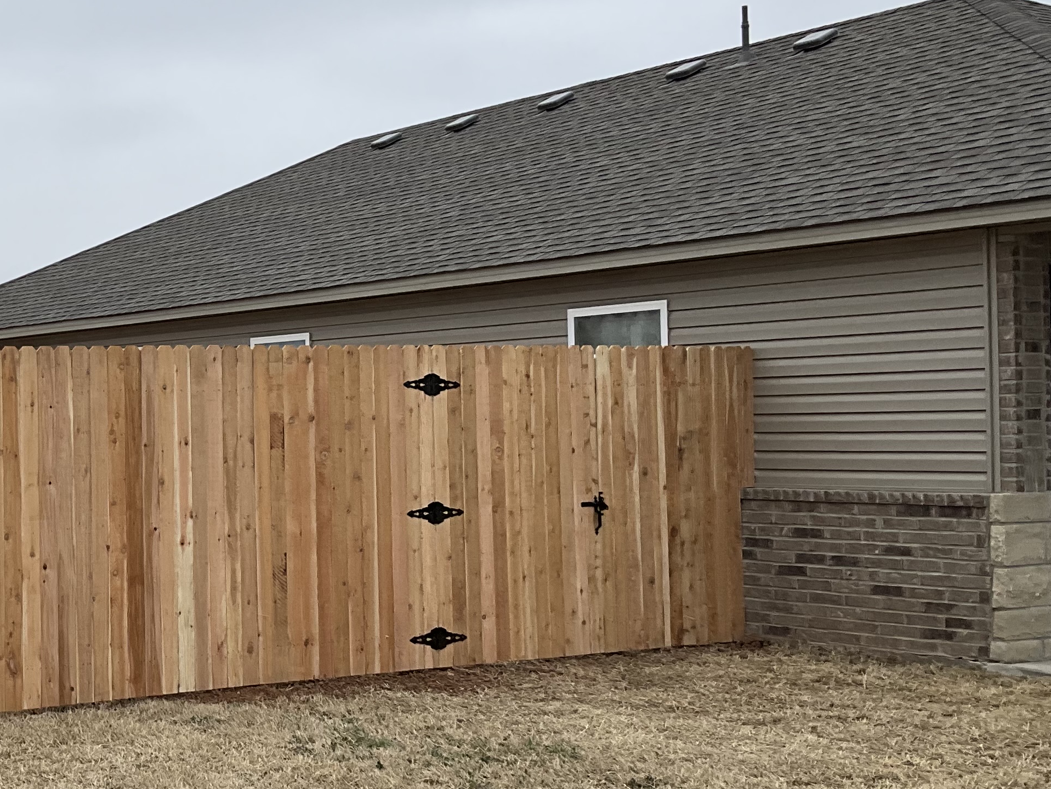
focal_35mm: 61
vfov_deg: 24.0
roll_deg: +0.4
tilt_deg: -0.3
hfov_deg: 29.7
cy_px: 407
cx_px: 16
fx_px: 1852
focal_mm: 3
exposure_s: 1/239
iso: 20
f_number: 1.8
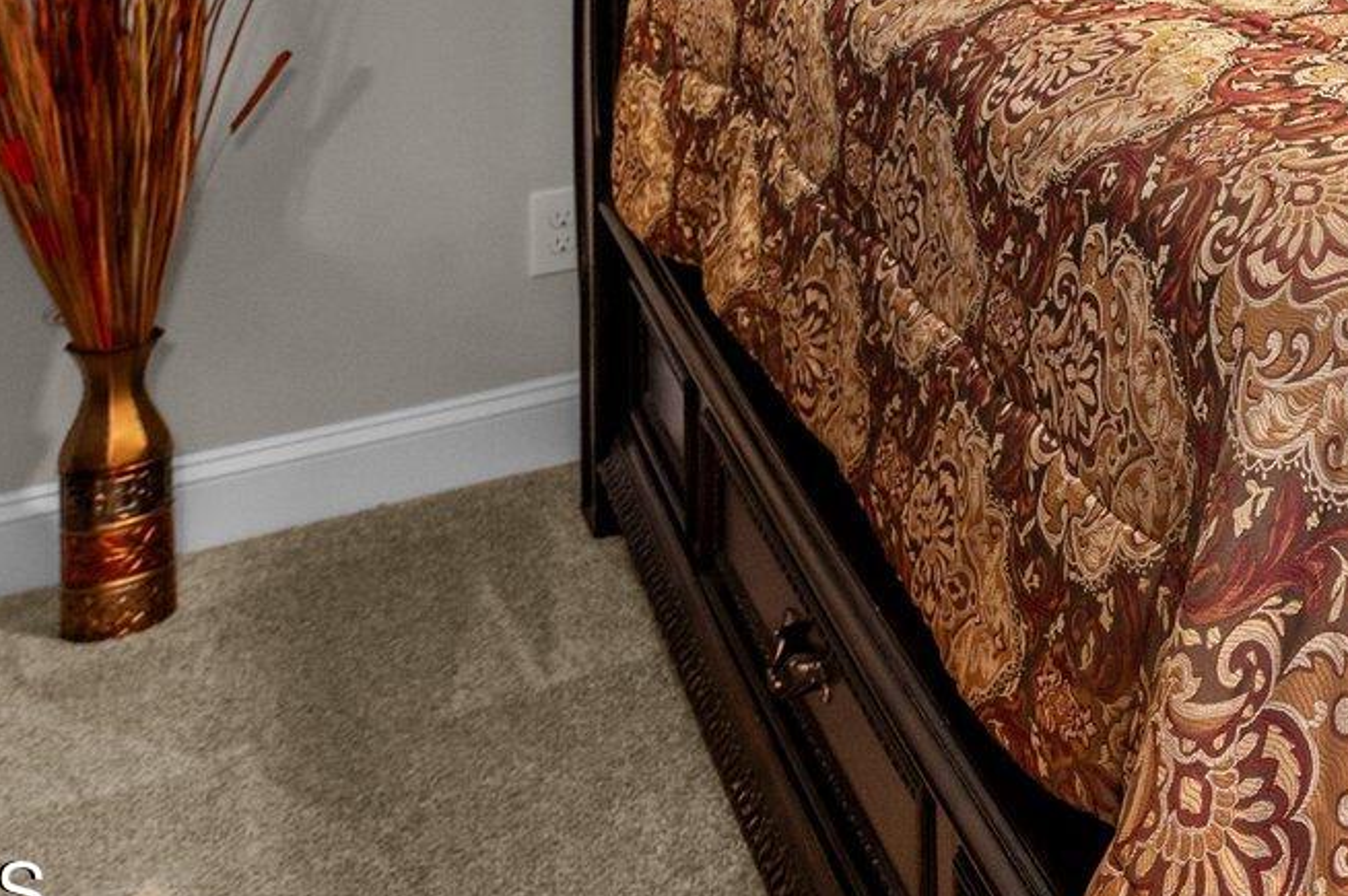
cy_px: -383
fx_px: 1759
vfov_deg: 23.8
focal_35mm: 47
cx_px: 1940
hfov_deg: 29.2
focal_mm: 15
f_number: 6.3
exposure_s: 1/10
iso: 400
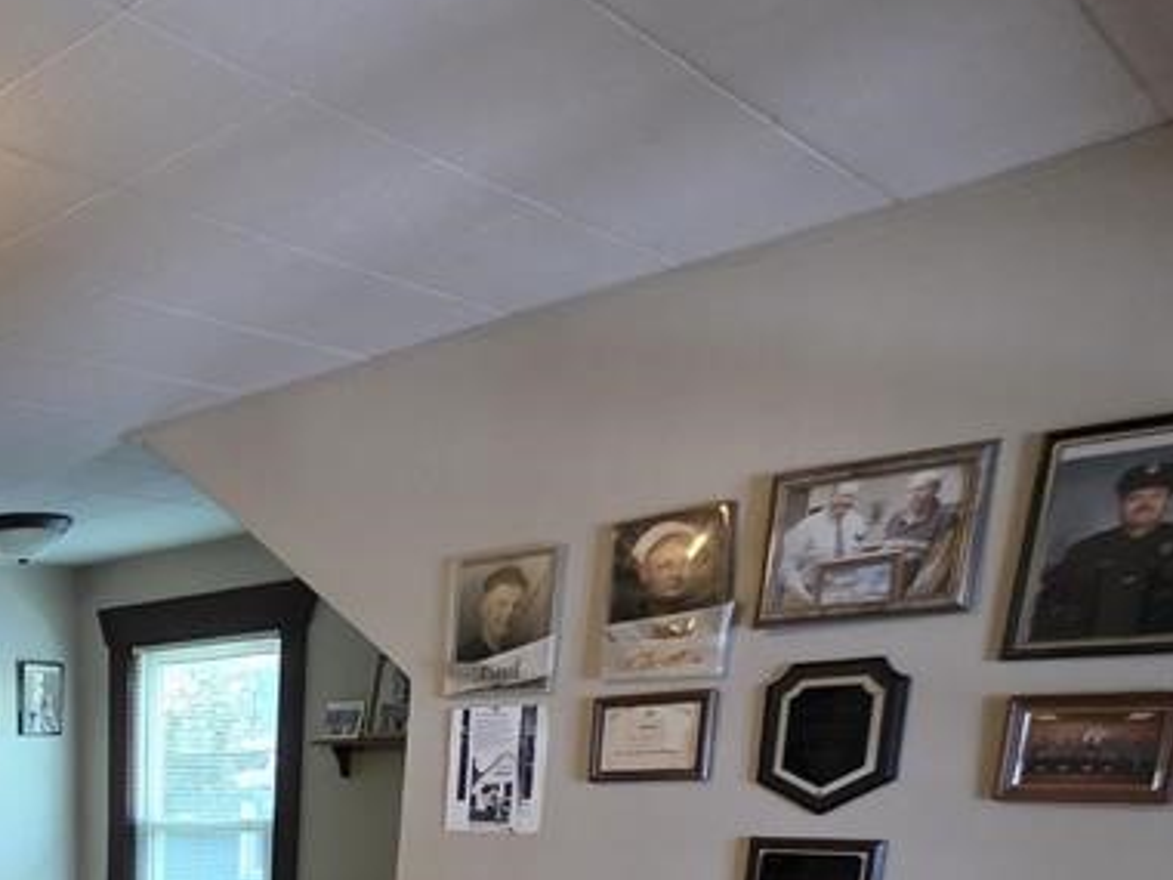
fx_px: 1186
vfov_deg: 32.6
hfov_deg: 43.3
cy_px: 1087
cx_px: -56
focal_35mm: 35
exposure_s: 1/60
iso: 640
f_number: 1.9
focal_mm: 2.2
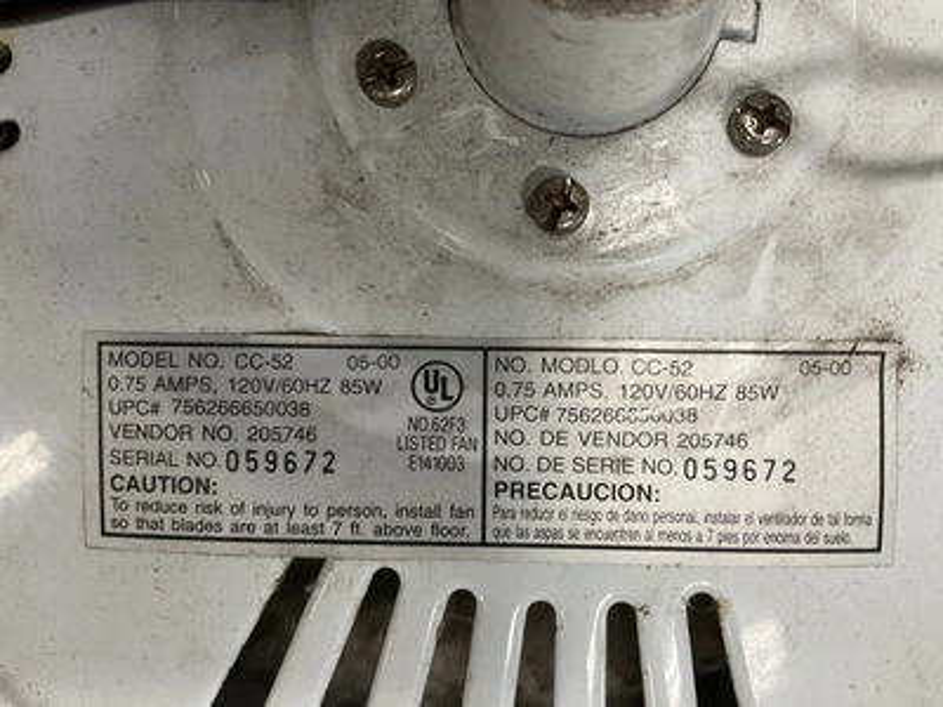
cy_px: 354
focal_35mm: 29
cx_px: 472
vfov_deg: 48.2
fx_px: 790
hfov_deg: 61.7
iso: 125
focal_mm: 3
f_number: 1.8
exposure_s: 1/60
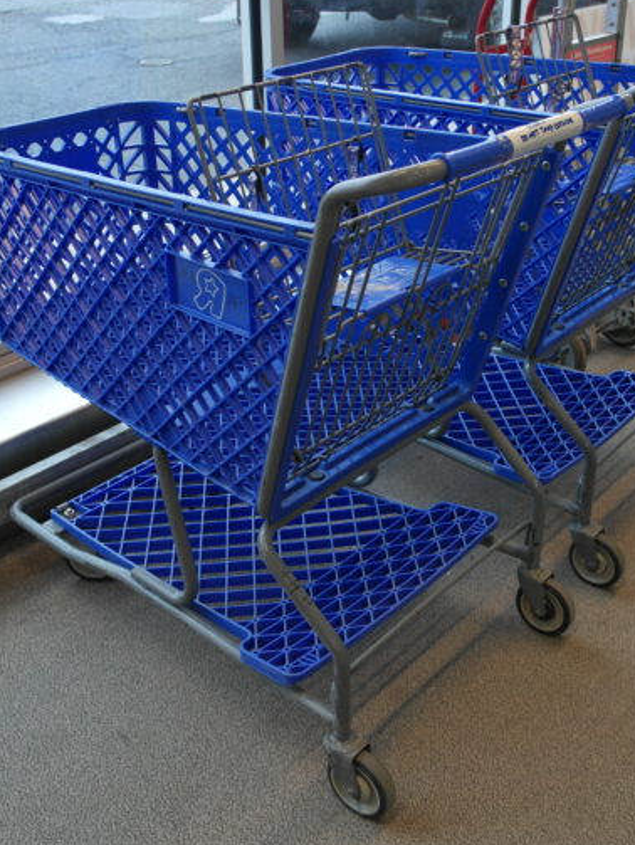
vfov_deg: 42.9
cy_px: 420
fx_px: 1075
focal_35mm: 44
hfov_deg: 32.6
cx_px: 428
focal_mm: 20
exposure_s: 1/80
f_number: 3.5
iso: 400
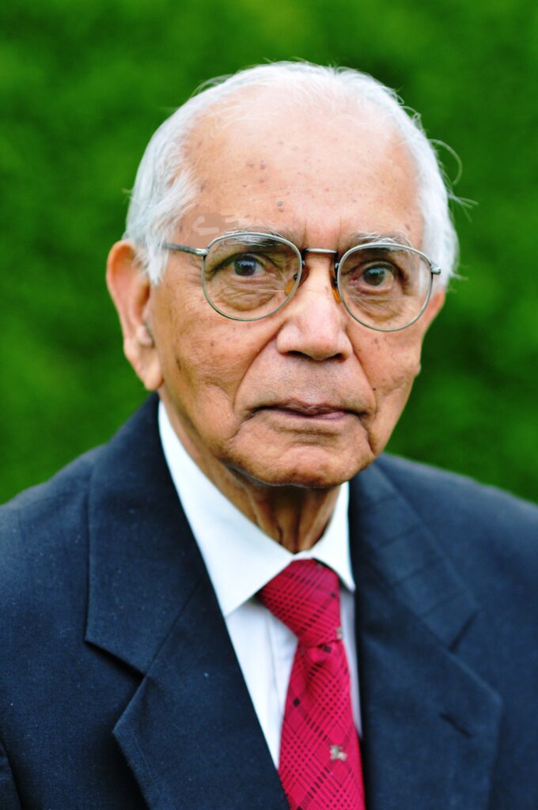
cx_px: 269
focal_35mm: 128
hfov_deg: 10.7
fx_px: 2866
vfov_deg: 16.1
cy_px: 405
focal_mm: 85
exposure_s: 1/800
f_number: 2.8
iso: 400
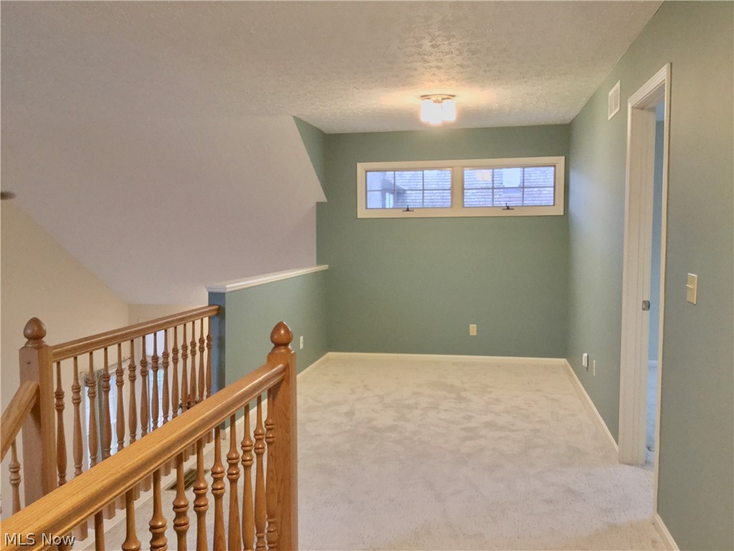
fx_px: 657
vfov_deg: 45.4
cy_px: 276
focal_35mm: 31
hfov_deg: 58.4
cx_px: 367
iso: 160
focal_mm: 3.3
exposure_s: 1/30
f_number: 2.4
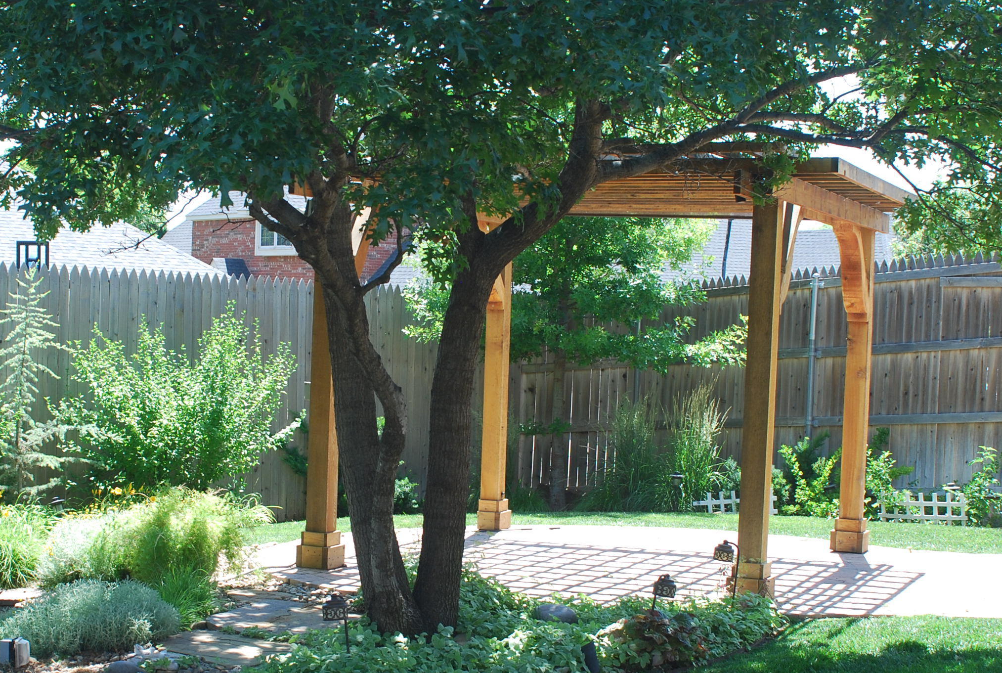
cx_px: 384
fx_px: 1674
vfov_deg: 22.7
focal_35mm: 60
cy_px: 401
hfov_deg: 33.2
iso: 140
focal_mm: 28
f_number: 8
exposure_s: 1/60
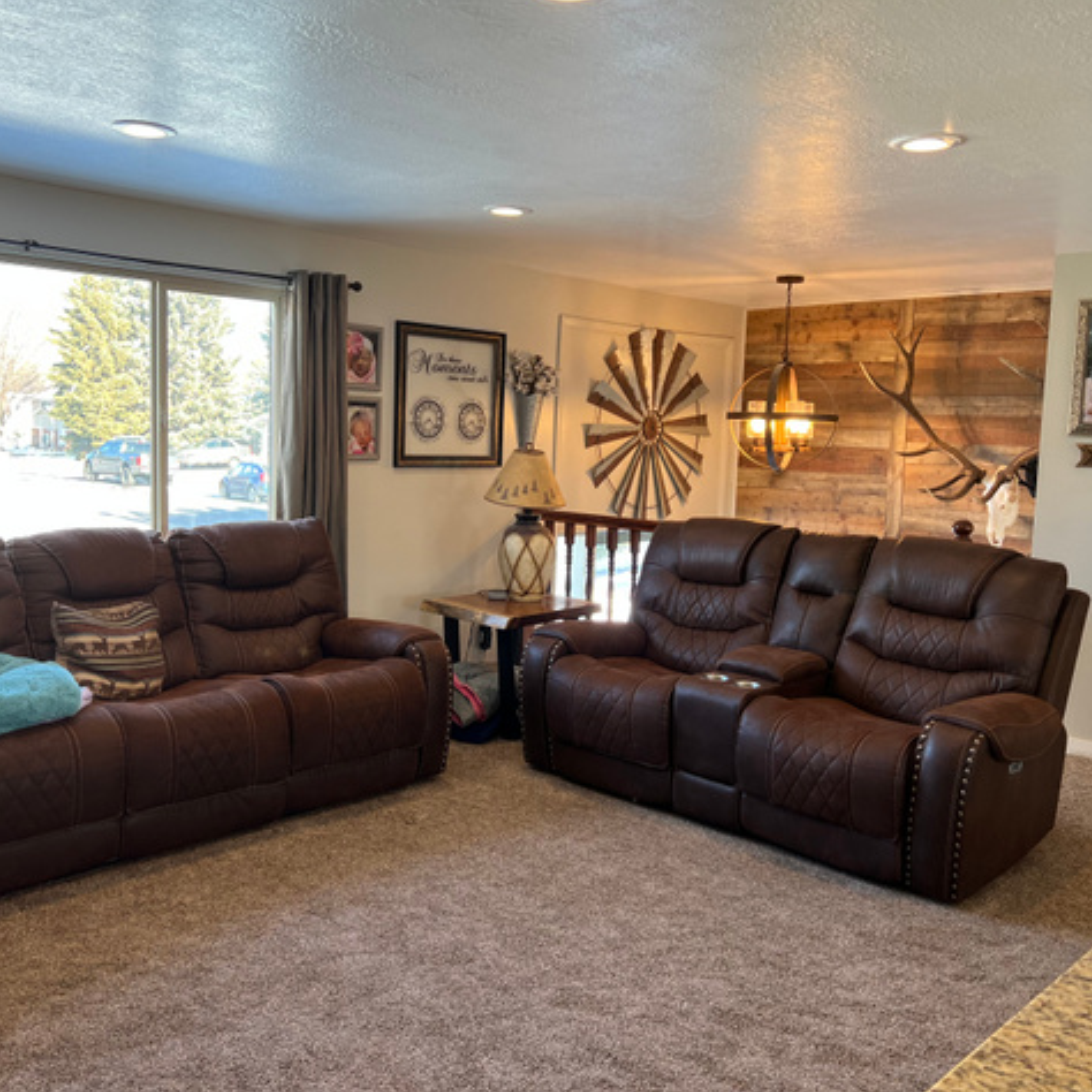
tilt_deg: -5.7
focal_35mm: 31
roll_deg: -2.3
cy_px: 544
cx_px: 525
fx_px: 1106
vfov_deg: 52.5
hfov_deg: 52.5
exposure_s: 1/120
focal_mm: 5.7
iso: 50
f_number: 1.5
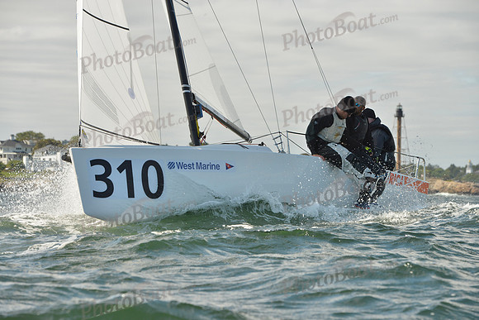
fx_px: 1797
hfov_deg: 15.2
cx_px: 240
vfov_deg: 10.2
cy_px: 160
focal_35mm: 135
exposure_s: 1/1600
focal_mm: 135
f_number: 8
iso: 400
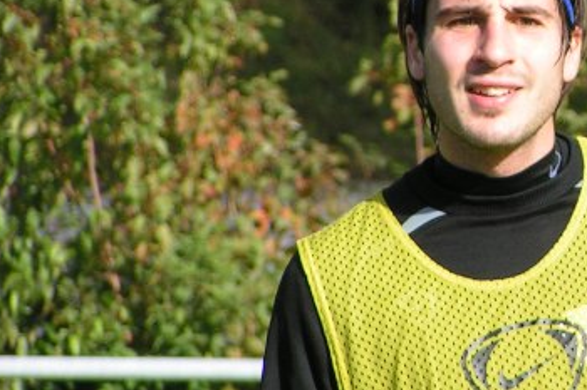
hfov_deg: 3.2
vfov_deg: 2.1
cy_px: 37
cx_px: 644
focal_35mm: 644
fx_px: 10495
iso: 50
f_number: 4.5
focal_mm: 41.4
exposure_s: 1/400
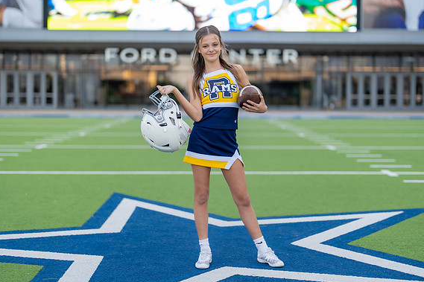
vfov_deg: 22.2
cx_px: 224
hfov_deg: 32.9
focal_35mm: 61
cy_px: 132
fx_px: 718
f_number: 1.2
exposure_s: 1/640
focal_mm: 50
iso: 100
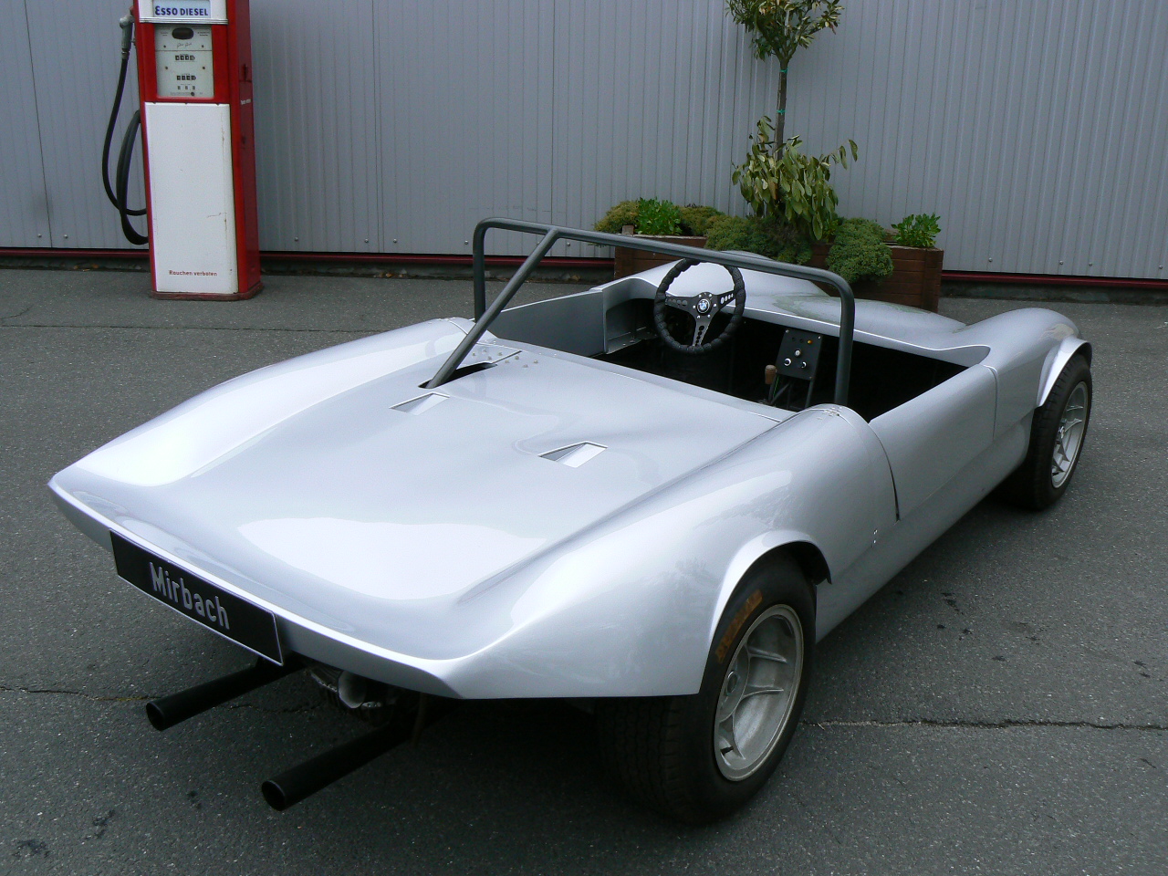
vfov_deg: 39.7
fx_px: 1215
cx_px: 584
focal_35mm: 36
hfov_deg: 51.4
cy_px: 438
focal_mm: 6
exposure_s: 1/80
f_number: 6.3
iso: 100
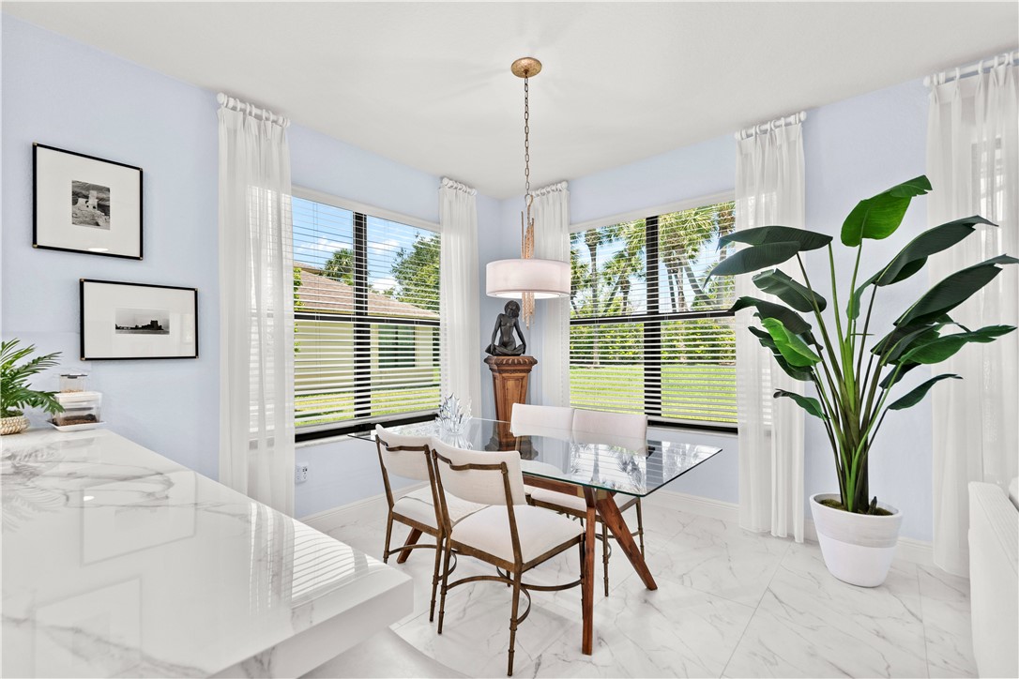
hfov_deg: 100.4
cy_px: 340
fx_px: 425
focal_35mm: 15
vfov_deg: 77.3
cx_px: 510
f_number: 6.3
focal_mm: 10
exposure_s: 1/13
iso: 320
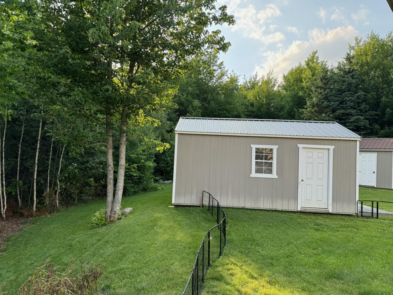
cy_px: 148
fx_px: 272
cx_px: 196
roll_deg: -2.8
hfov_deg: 71.6
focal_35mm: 24
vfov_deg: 56.8
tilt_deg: +2.4
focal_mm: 6.76
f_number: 1.78
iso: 80
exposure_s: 1/715
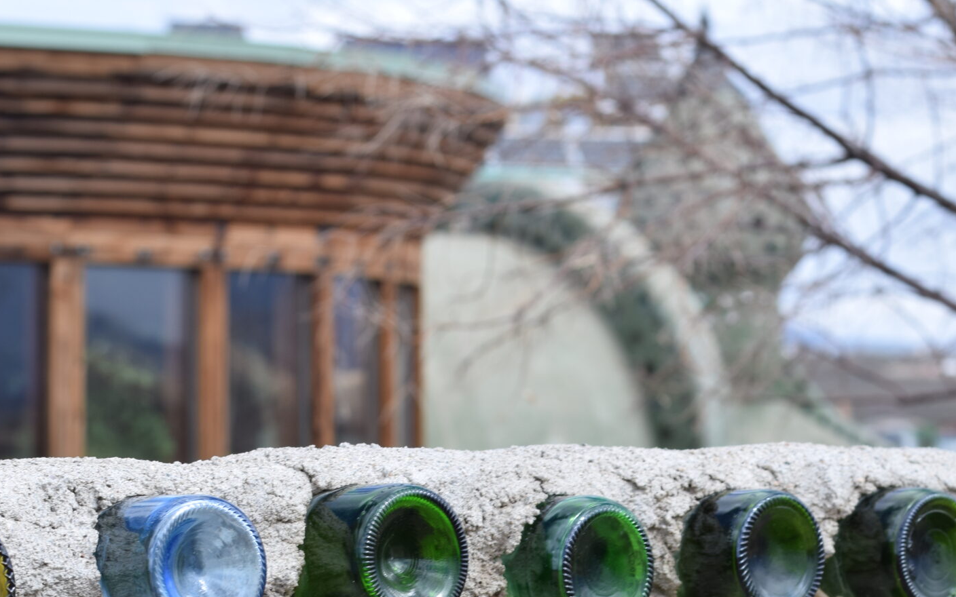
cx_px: 463
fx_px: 3622
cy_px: 629
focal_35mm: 139
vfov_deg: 9.4
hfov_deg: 15.0
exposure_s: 1/250
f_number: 6.3
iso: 100
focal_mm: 50
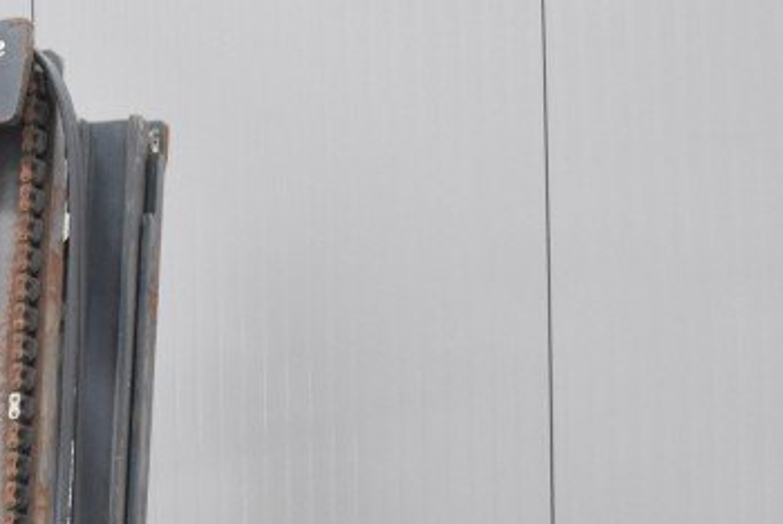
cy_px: 855
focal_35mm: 113
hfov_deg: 16.5
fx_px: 2460
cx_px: -374
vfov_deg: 11.5
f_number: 5
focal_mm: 22
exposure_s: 1/25
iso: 1600
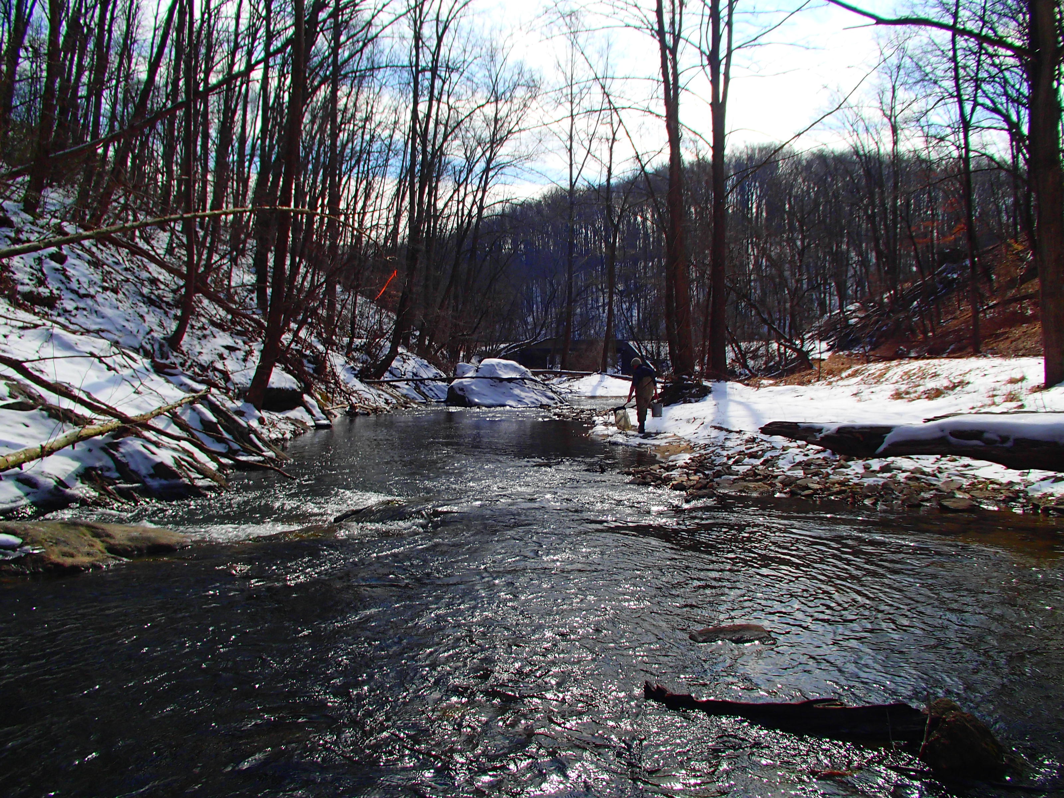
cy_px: 399
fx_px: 861
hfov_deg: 63.4
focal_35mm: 28
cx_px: 532
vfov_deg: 49.7
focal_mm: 5
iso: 100
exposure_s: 1/125
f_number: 11
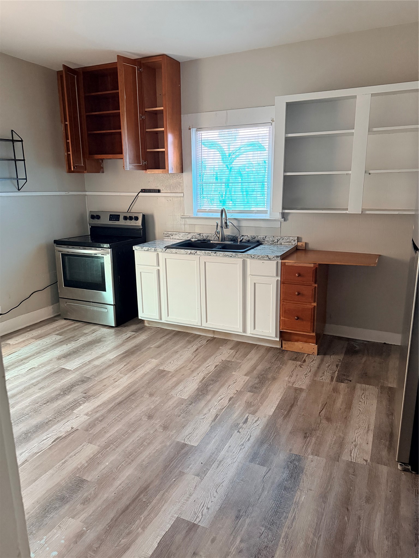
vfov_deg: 71.6
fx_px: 387
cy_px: 279
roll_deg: +1.0
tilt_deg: -13.9
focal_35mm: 24
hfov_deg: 56.8
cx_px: 210
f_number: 1.78
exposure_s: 1/50
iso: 800
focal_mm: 6.76
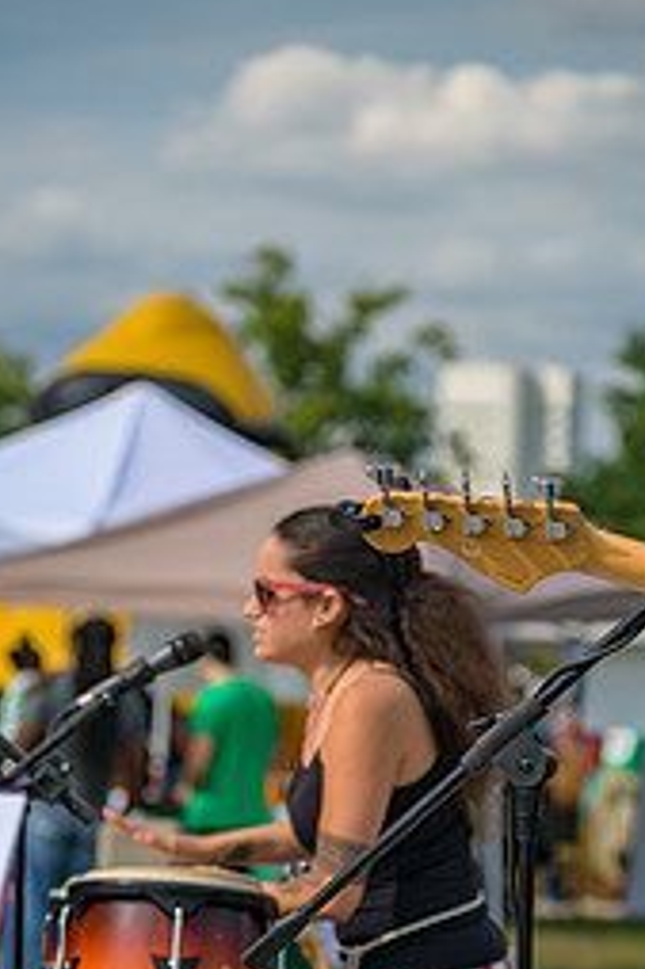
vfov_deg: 11.0
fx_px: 5005
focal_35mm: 186
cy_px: 847
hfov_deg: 7.4
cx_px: 355
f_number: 4
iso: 64
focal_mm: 105
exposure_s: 1/320
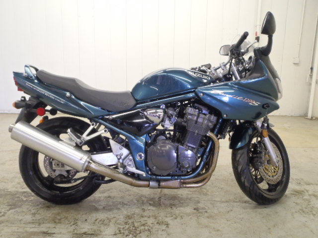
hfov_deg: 63.4
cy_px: 119
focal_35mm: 28
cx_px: 159
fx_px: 257
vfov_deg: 49.7
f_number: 3.5
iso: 200
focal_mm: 5
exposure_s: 1/13
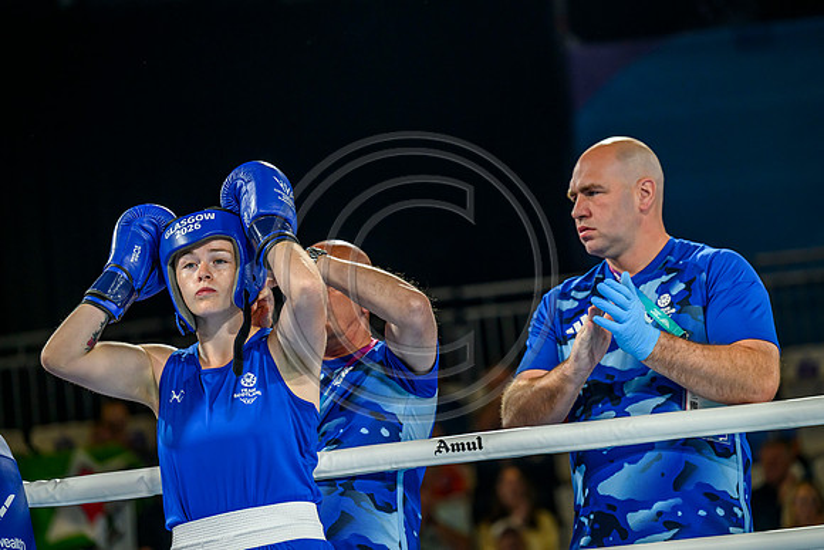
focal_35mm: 140
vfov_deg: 9.8
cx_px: 412
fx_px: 3205
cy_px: 275
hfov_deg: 14.7
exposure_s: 1/2000
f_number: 3.2
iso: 2000
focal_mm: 140
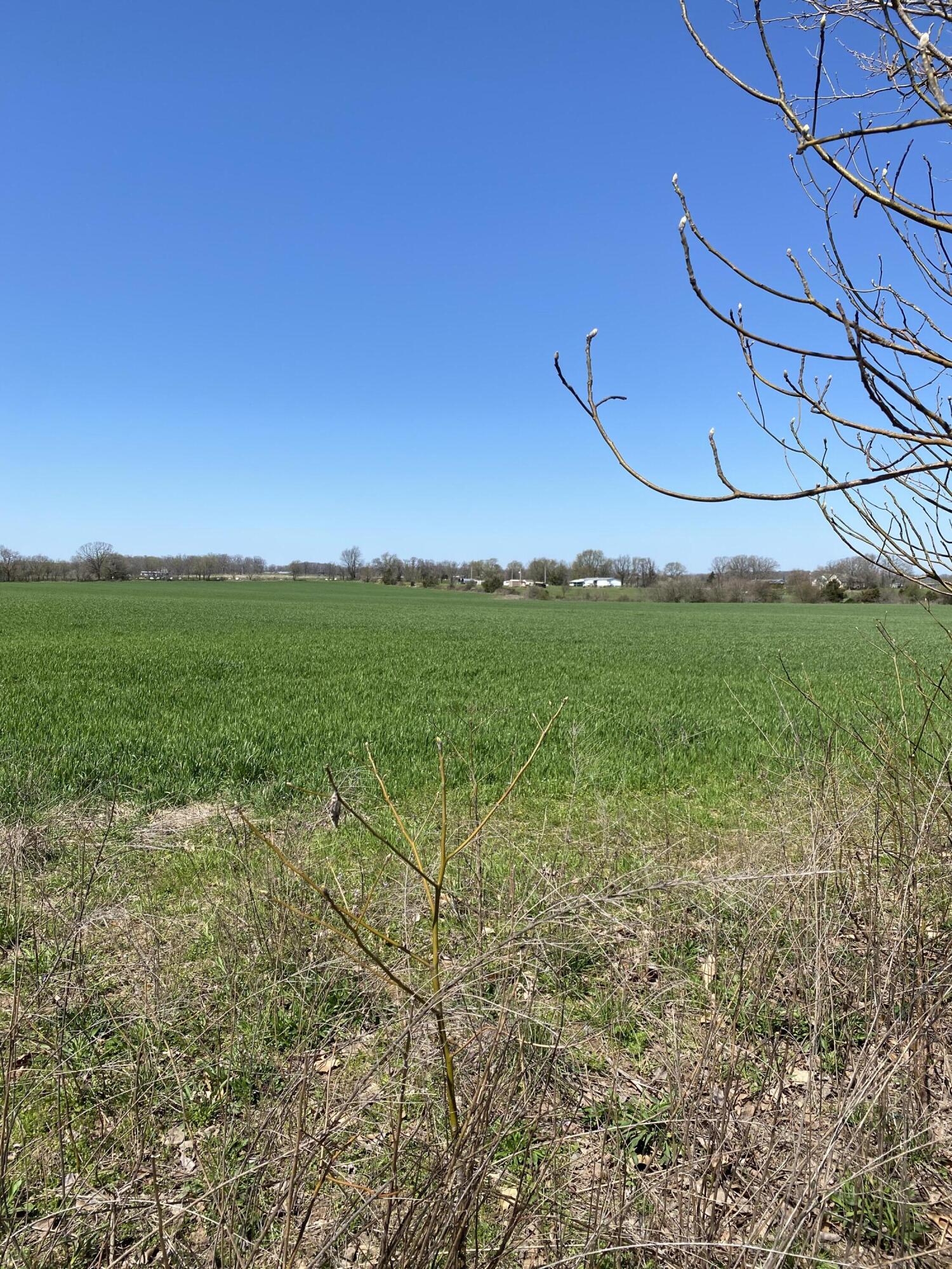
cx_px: 476
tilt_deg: -3.2
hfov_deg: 53.1
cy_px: 634
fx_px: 953
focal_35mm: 26
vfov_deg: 67.3
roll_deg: -0.6
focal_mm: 4.25
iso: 32
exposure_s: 1/2967
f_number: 1.8
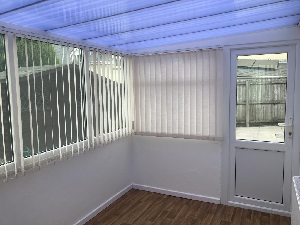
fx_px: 243
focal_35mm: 28
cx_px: 150
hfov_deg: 63.4
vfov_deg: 49.7
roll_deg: +0.9
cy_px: 112
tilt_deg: -4.5
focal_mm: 3.99
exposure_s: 1/188
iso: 20
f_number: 1.8
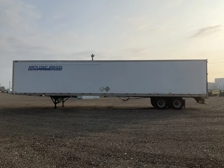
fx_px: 188
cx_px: 112
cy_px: 84
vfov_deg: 48.2
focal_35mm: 29
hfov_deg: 61.7
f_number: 1.8
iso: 25
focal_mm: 3
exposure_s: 1/2538
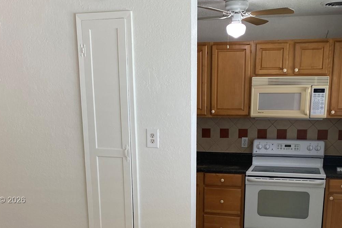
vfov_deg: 30.0
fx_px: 409
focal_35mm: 43
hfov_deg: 45.3
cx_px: 191
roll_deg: +1.9
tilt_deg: -8.9
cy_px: 200
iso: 80
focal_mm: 4.25
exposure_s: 1/121
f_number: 1.8
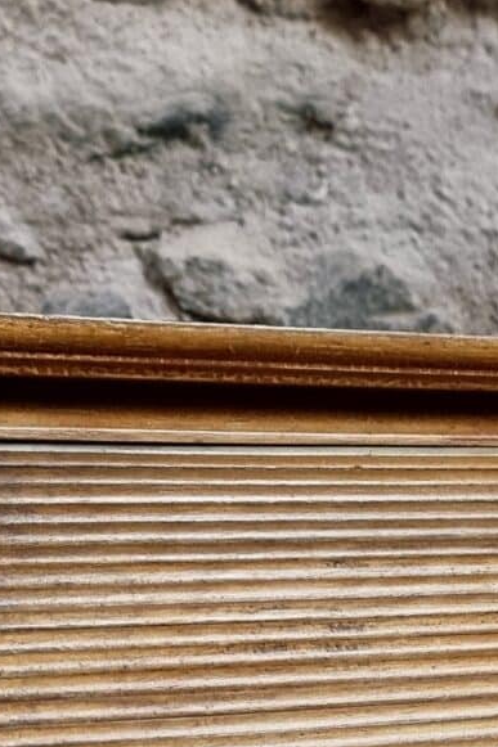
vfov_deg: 20.5
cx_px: 605
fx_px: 1827
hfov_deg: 15.0
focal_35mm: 88
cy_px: 1047
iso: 500
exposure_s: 1/25
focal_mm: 6.7
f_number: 1.8
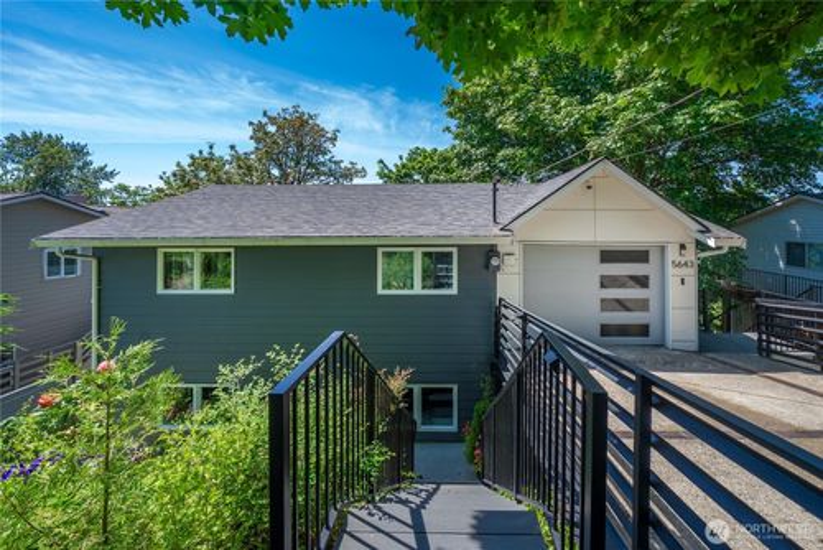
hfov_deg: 112.6
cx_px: 412
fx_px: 274
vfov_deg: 90.1
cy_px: 275
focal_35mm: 12
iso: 80
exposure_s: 1/60
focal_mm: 12
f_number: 7.1
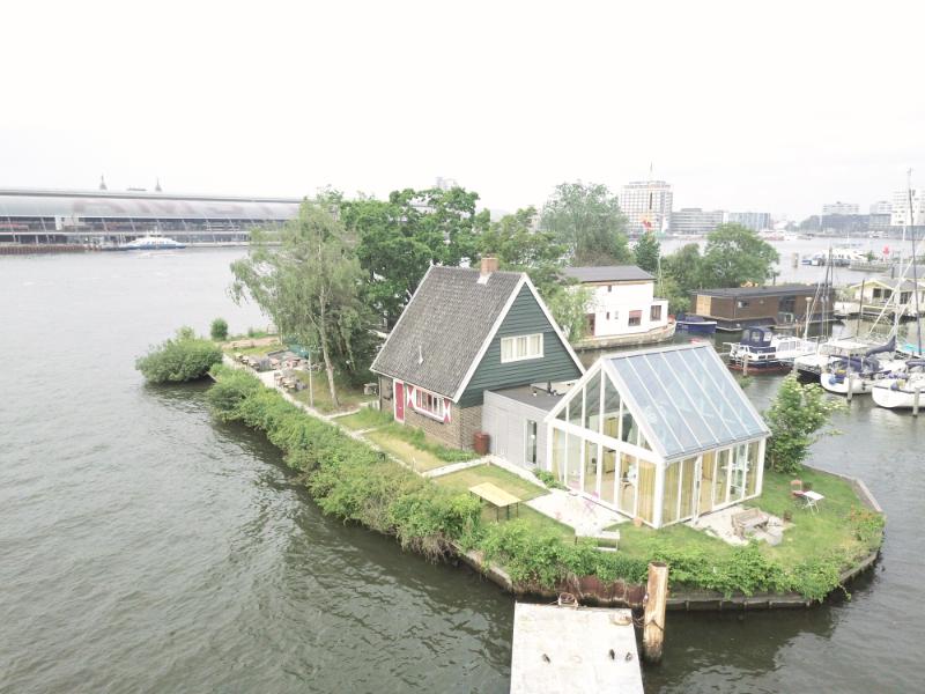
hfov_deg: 67.3
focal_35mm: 26
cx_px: 462
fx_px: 695
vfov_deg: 53.1
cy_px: 347
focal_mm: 4.73
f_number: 2.2
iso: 100
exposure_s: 1/3155
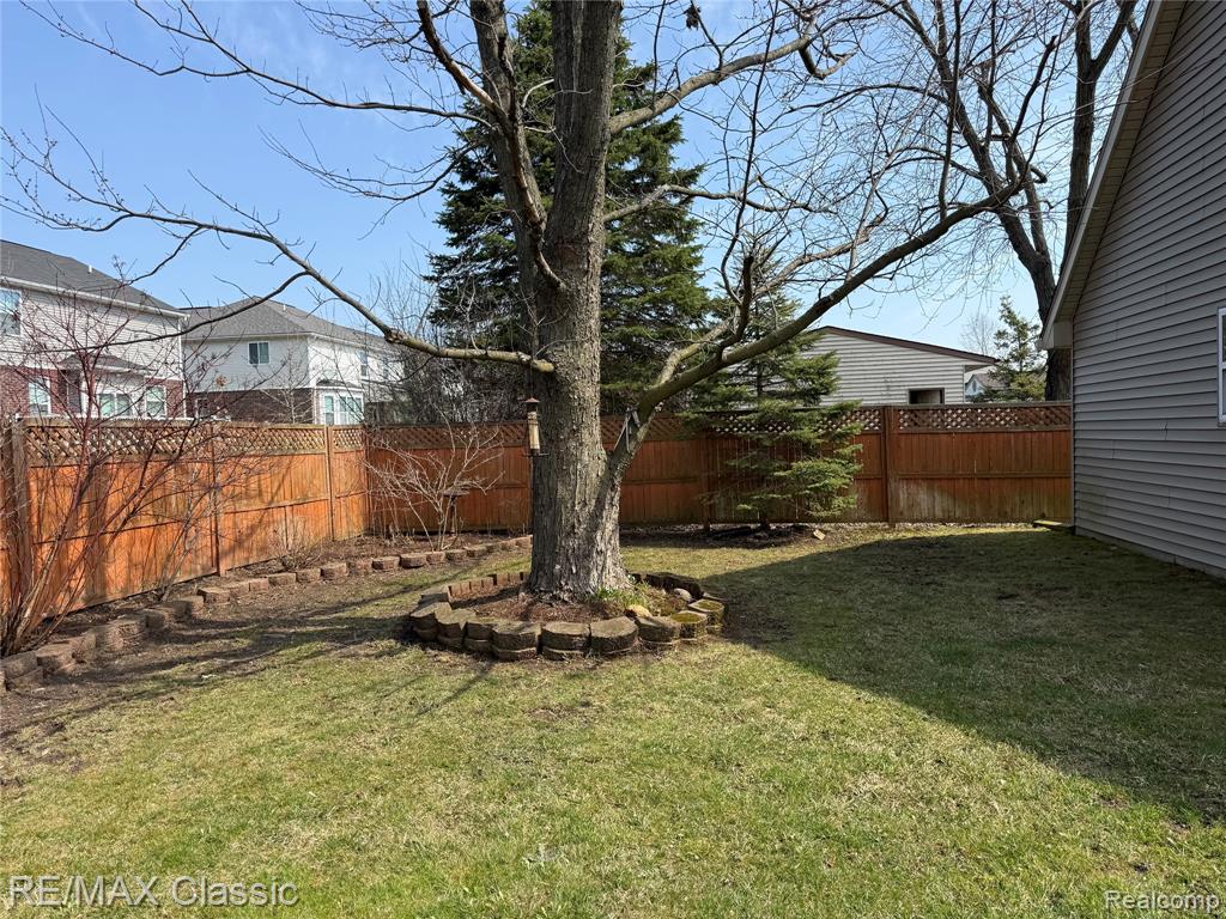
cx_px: 613
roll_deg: +2.4
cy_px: 460
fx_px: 850
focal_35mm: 24
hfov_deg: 71.6
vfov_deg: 56.8
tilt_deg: +0.2
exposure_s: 1/2370
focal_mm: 6.76
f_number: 1.78
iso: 80
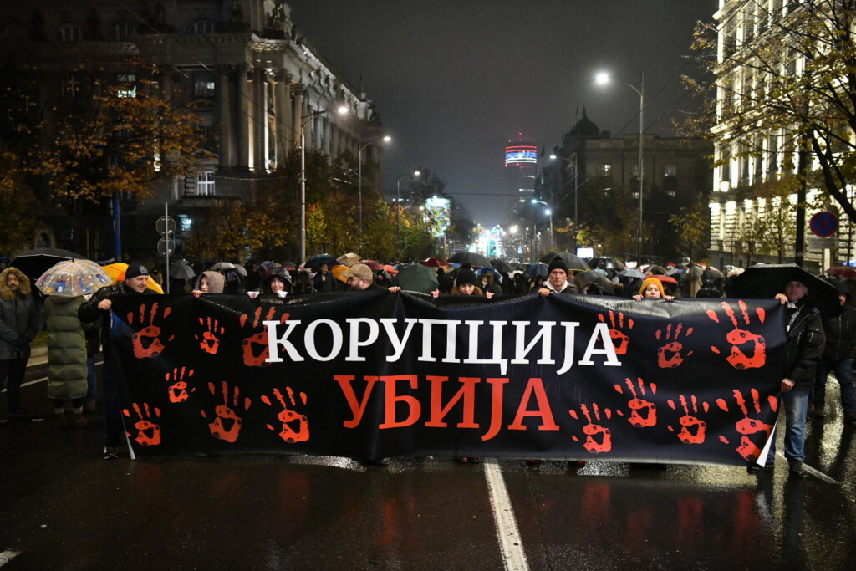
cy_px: 286
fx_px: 809
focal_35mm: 34
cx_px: 428
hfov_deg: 55.8
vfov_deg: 38.9
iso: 6400
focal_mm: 34
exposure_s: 1/125
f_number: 2.8
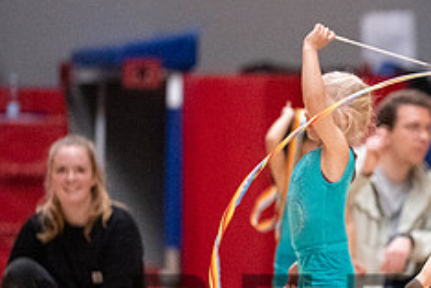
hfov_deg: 3.6
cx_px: 512
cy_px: 195
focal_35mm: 572
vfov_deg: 2.4
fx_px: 6852
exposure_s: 1/1250
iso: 10000
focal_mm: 200
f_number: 2.8
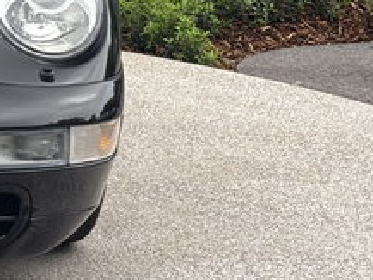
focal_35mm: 184
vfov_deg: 8.0
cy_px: -57
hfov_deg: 10.2
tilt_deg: -2.9
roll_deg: -1.6
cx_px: -284
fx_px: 1984
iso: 50
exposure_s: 1/155
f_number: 1.6
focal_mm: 5.96
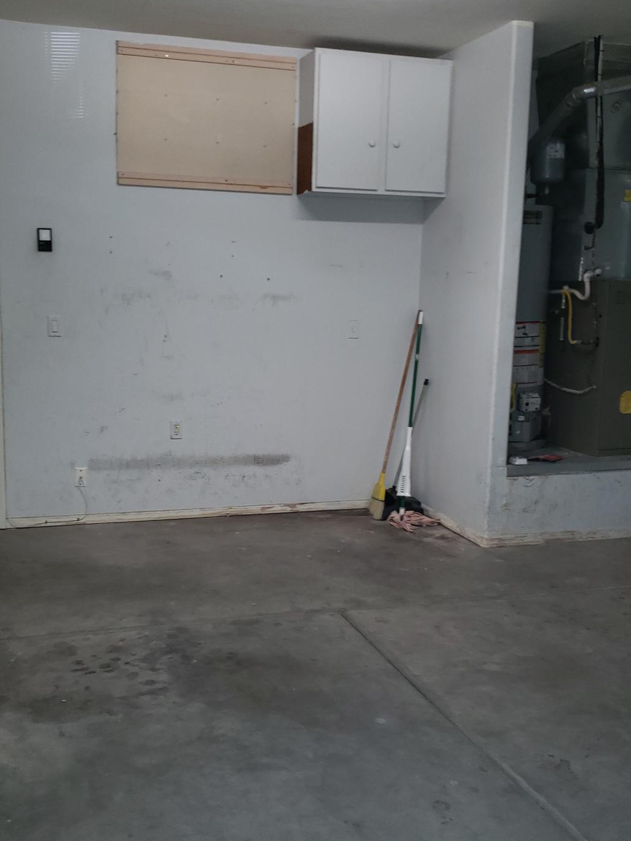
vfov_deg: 49.0
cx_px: 283
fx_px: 924
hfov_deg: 37.7
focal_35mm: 38
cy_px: 441
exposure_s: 1/16
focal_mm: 4.3
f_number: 1.5
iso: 125
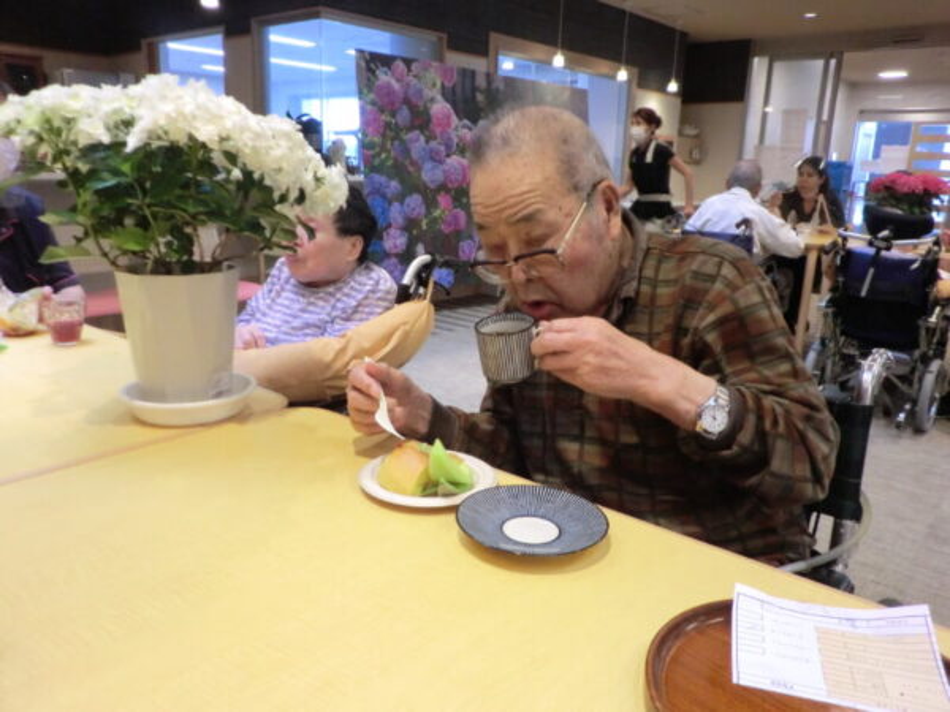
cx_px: 475
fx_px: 714
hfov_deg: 67.3
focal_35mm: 26
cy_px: 356
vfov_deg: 53.1
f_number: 2.8
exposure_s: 1/60
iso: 320
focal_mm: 4.7
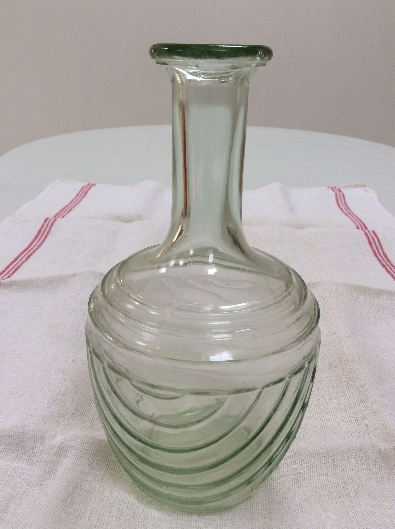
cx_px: 198
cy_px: 264
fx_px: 488
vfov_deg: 56.9
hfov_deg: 44.1
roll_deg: -0.4
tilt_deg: -25.1
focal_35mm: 32
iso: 40
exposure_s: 1/50
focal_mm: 3.3
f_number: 2.4
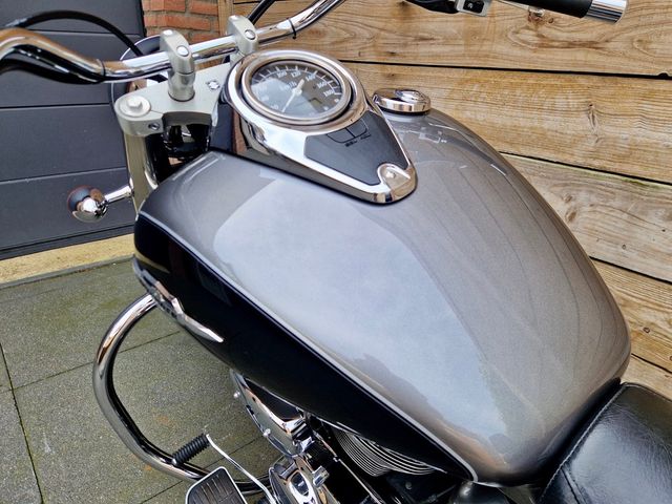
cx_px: 336
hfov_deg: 73.9
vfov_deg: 58.9
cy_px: 252
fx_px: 446
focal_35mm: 23
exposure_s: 1/459
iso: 50
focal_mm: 5.4
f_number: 1.8
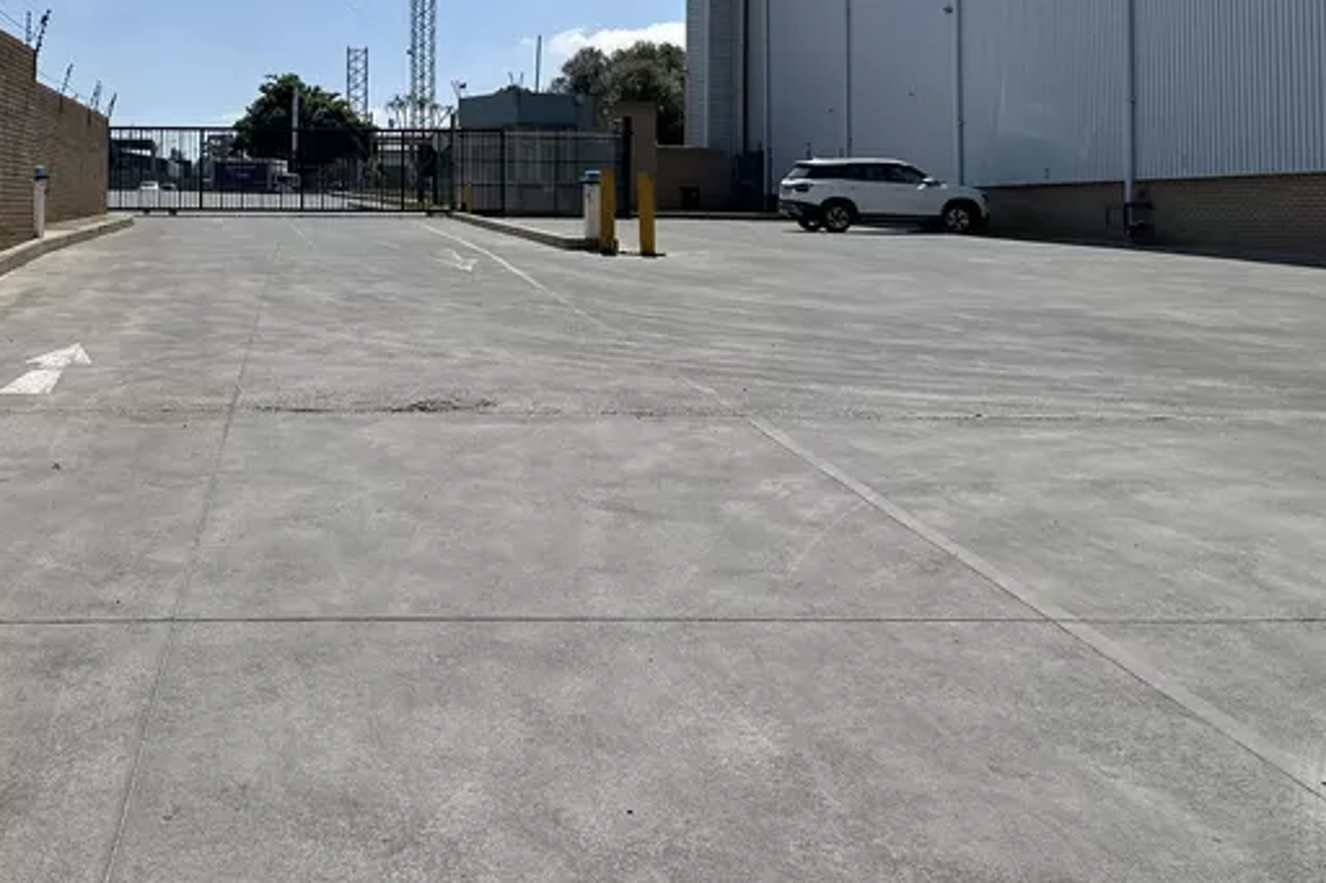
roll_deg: +0.6
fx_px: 1436
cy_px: 127
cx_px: 347
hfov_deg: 47.9
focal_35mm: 39
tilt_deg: +3.1
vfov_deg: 32.8
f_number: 1.78
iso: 80
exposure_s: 1/8929
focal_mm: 6.86
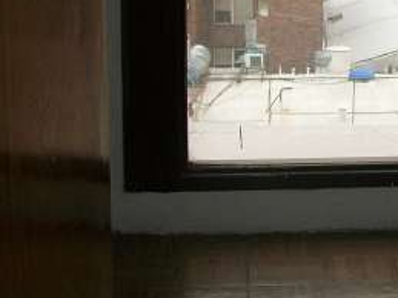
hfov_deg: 19.1
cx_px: 430
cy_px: 3
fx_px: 1138
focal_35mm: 99
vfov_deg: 14.7
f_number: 2.9
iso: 80
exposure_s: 1/200
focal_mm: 5.7
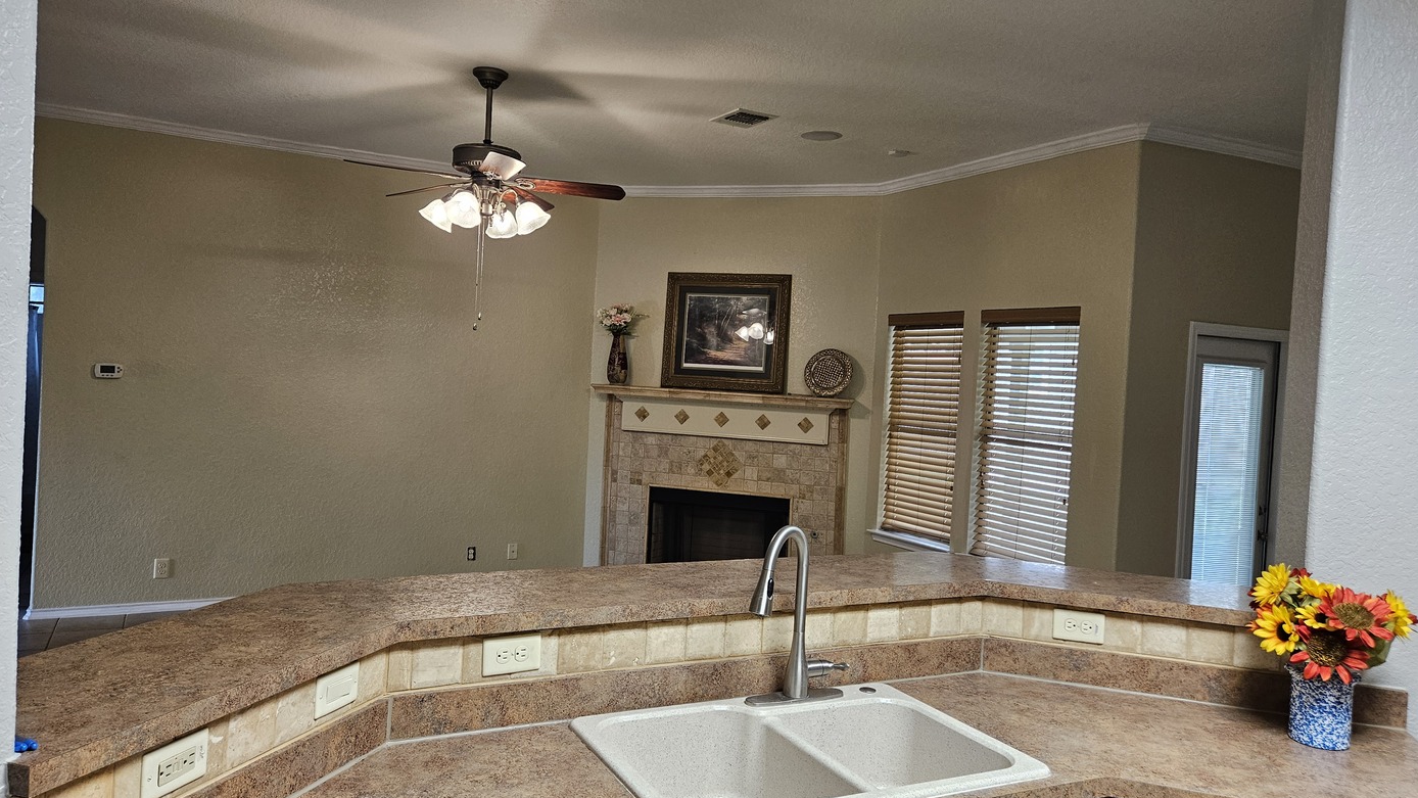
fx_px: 978
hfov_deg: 71.9
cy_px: 372
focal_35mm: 26
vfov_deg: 44.4
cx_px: 702
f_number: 1.8
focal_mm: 5.4
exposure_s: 1/120
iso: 320
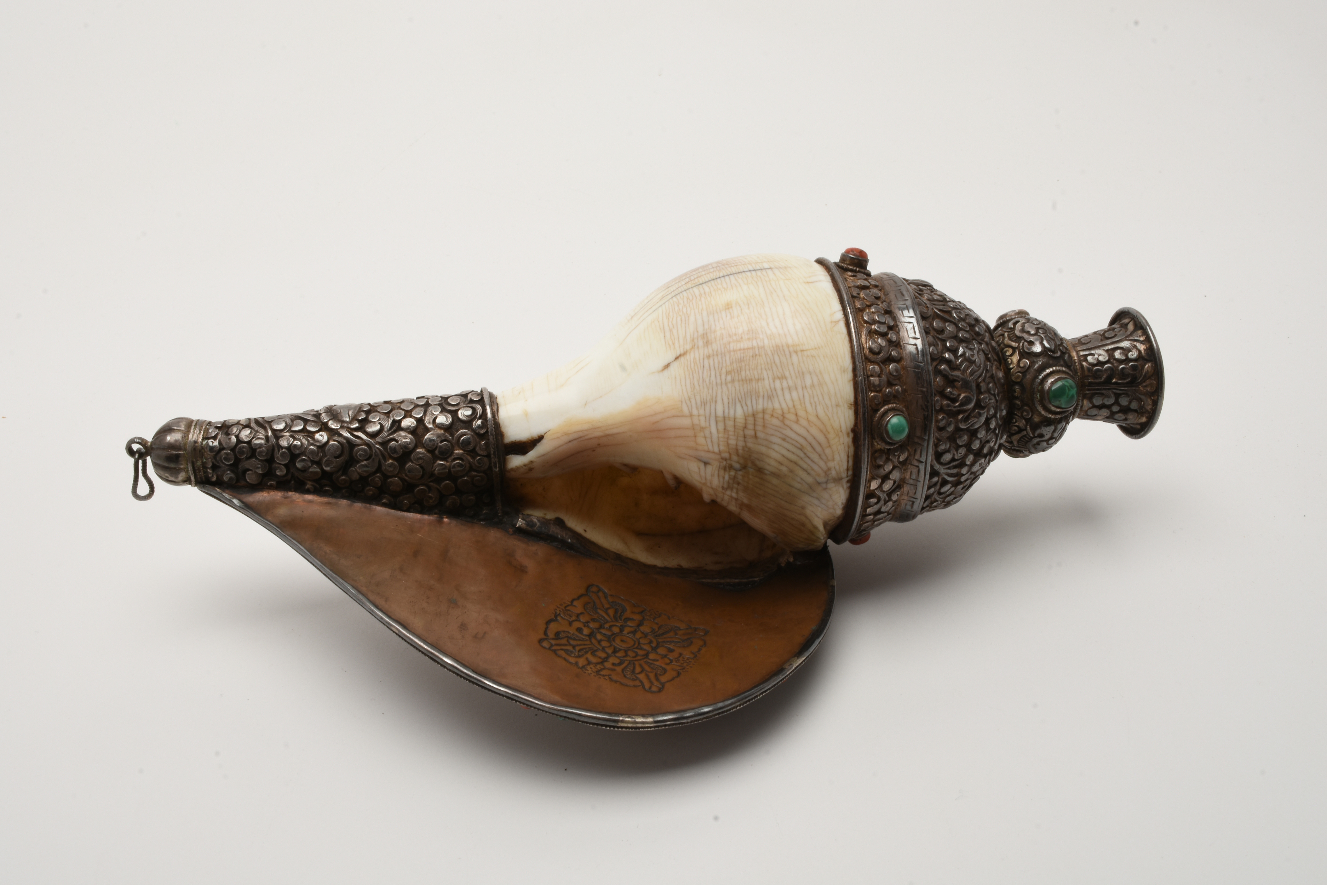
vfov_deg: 34.2
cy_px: 442
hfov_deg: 49.6
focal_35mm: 39
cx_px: 664
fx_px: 1437
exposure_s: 1/100
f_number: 22
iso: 100
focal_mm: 26
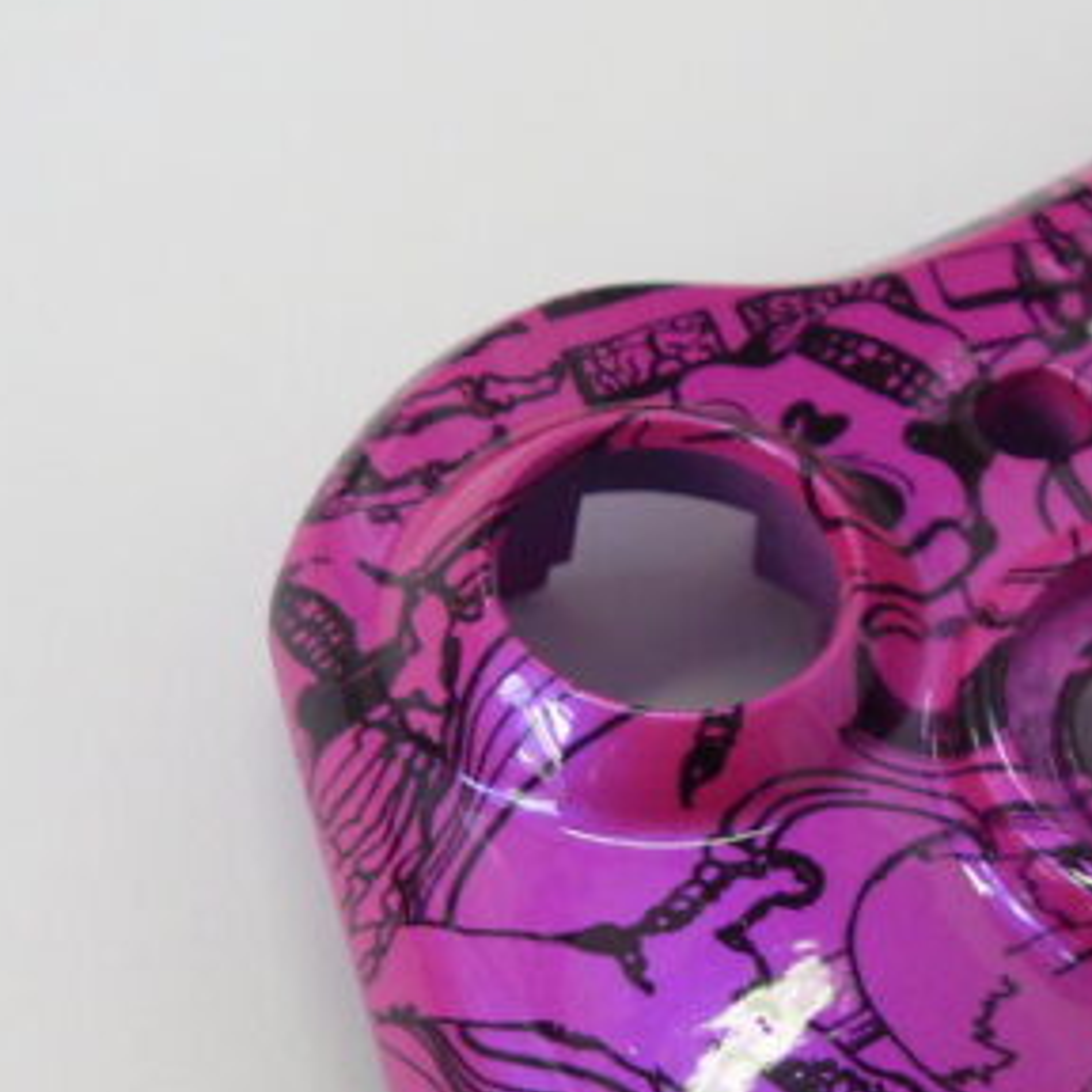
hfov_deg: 19.0
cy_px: 1046
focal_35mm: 86
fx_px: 3069
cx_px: 1312
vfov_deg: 19.7
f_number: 2.8
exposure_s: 1/45
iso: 120
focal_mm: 6.3
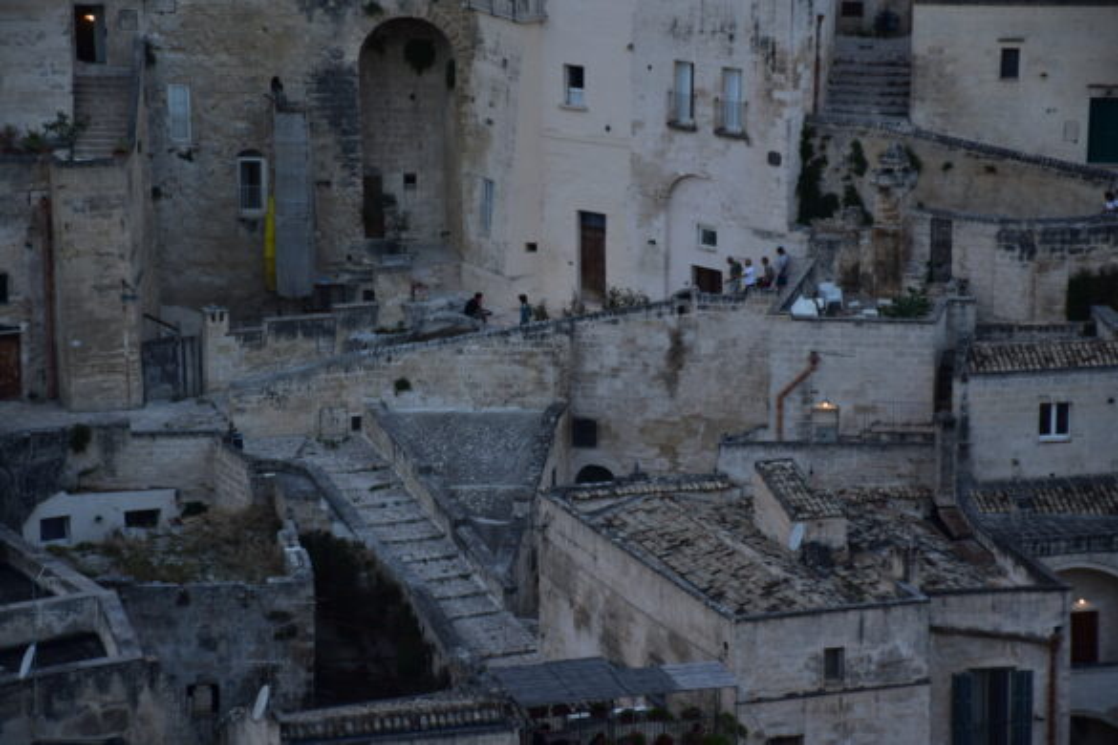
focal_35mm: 135
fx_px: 4192
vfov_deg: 10.2
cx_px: 559
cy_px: 372
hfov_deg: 15.2
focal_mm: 90
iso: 400
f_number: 5.3
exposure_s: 1/125
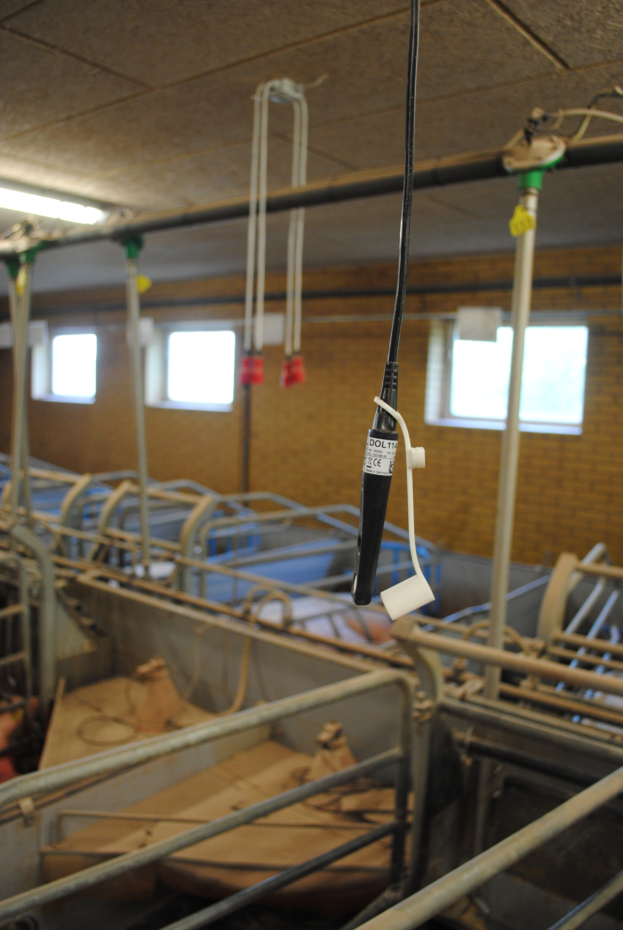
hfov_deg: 43.7
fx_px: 776
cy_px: 465
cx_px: 312
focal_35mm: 30
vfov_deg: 61.9
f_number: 3.8
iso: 500
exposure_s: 1/30
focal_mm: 20
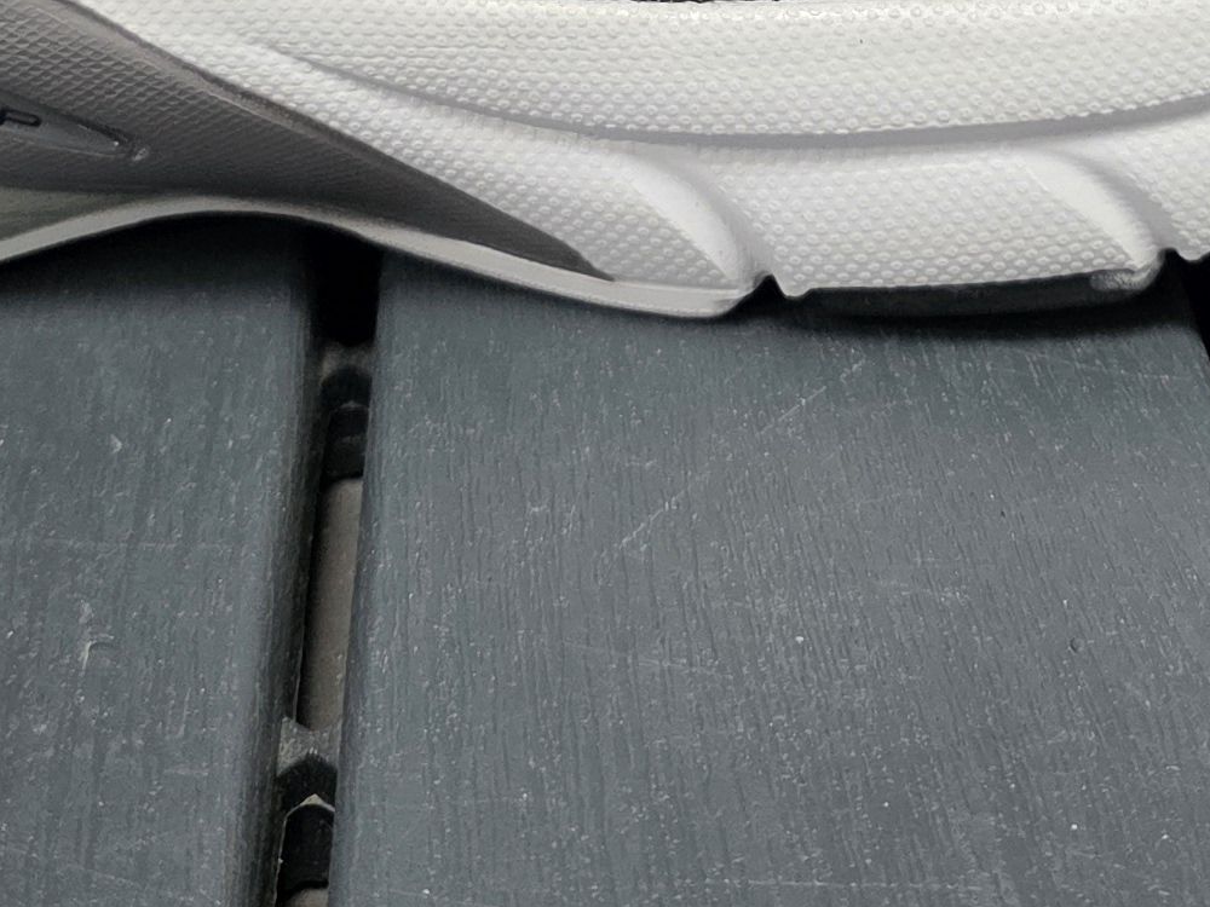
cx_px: 697
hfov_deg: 21.3
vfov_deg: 14.7
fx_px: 3216
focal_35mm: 92
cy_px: -528
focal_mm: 6.3
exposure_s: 1/100
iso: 200
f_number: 1.7
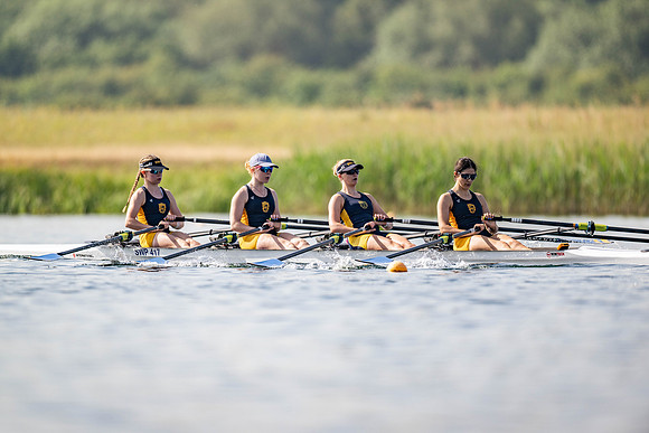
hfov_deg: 3.4
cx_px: 324
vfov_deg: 2.3
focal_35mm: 600
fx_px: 10819
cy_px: 216
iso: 160
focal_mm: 600
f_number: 4
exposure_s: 1/2500
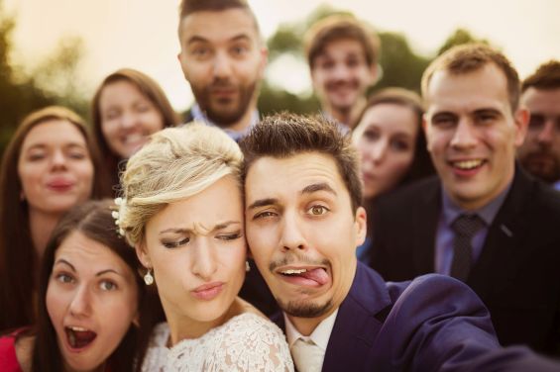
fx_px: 544
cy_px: 186
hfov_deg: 54.5
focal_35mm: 35
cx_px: 280
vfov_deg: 37.8
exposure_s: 1/5000
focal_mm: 35
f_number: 1.6
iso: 320
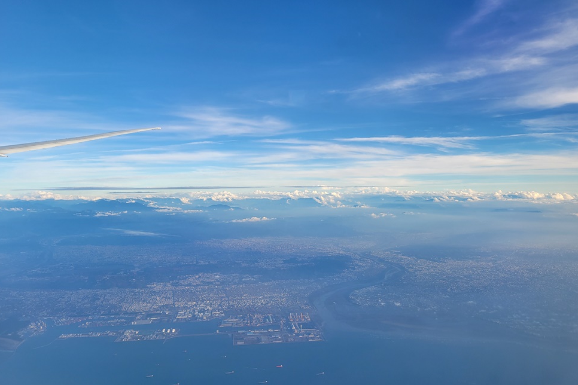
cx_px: 292
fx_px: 450
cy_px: 200
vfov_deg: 46.4
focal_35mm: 28
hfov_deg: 65.5
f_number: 1.8
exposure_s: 1/1005
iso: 40
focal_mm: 5.4
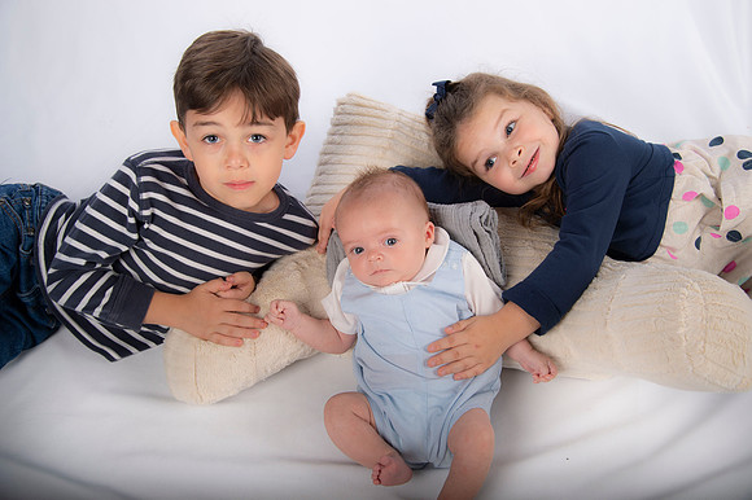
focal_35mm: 44
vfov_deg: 30.5
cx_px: 376
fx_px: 919
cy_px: 250
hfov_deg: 44.5
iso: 100
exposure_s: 1/250
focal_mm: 44
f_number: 5.6
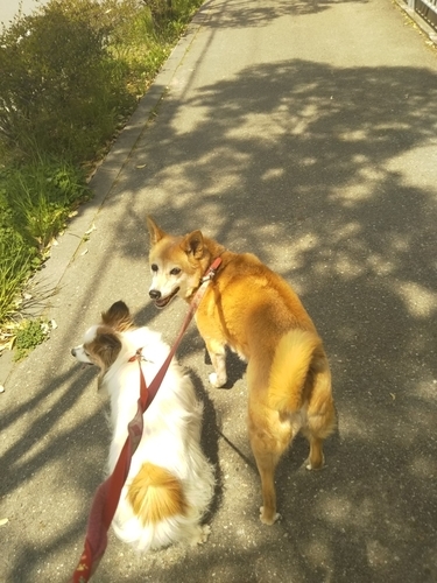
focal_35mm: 30
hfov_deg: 46.8
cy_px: 292
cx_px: 218
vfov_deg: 60.0
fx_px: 505
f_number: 2.2
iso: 40
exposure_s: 1/371
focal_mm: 4
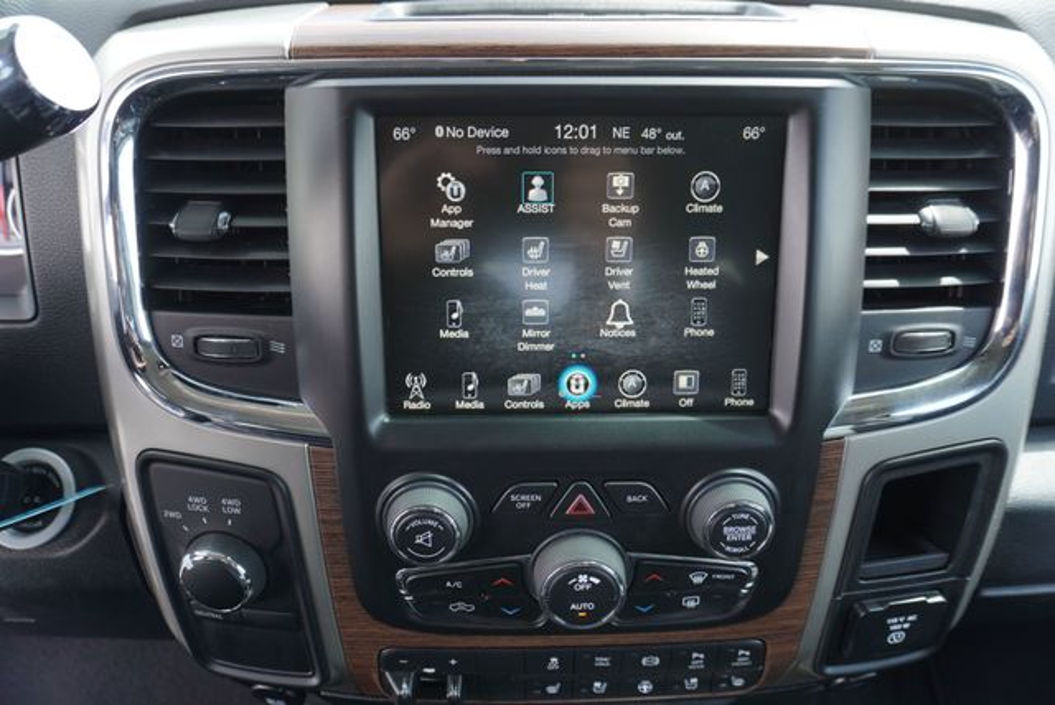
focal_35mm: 24
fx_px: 704
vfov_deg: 53.2
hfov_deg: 73.7
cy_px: 352
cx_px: 528
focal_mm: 16
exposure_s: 1/60
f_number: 4
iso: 100
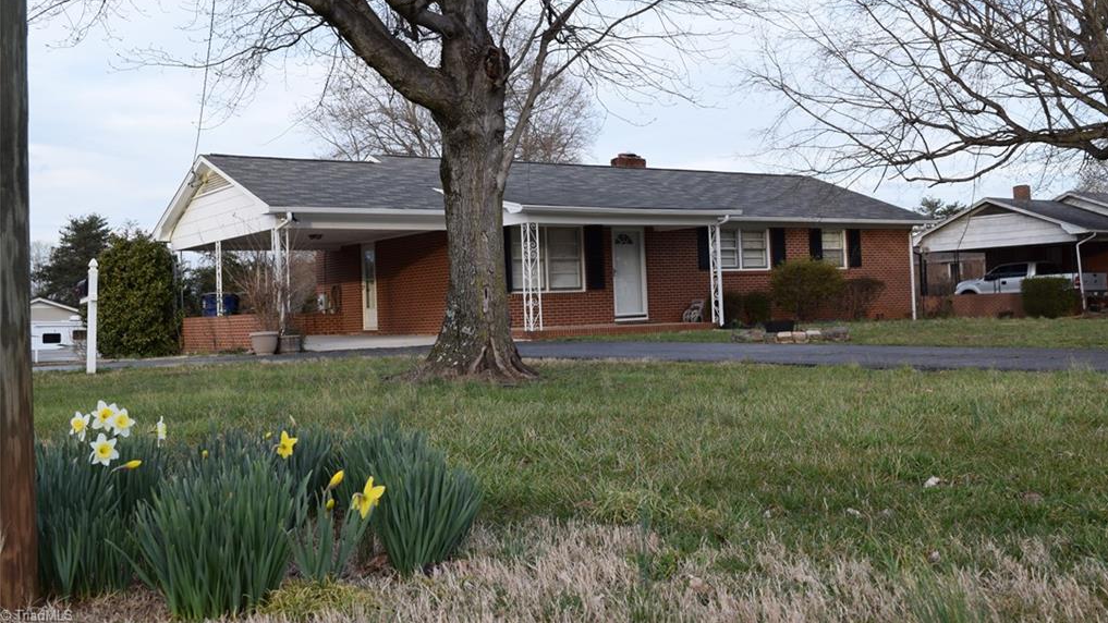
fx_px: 1161
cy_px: 254
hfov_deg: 51.0
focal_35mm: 40
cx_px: 557
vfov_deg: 30.0
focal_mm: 25
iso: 400
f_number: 8
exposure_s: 1/250
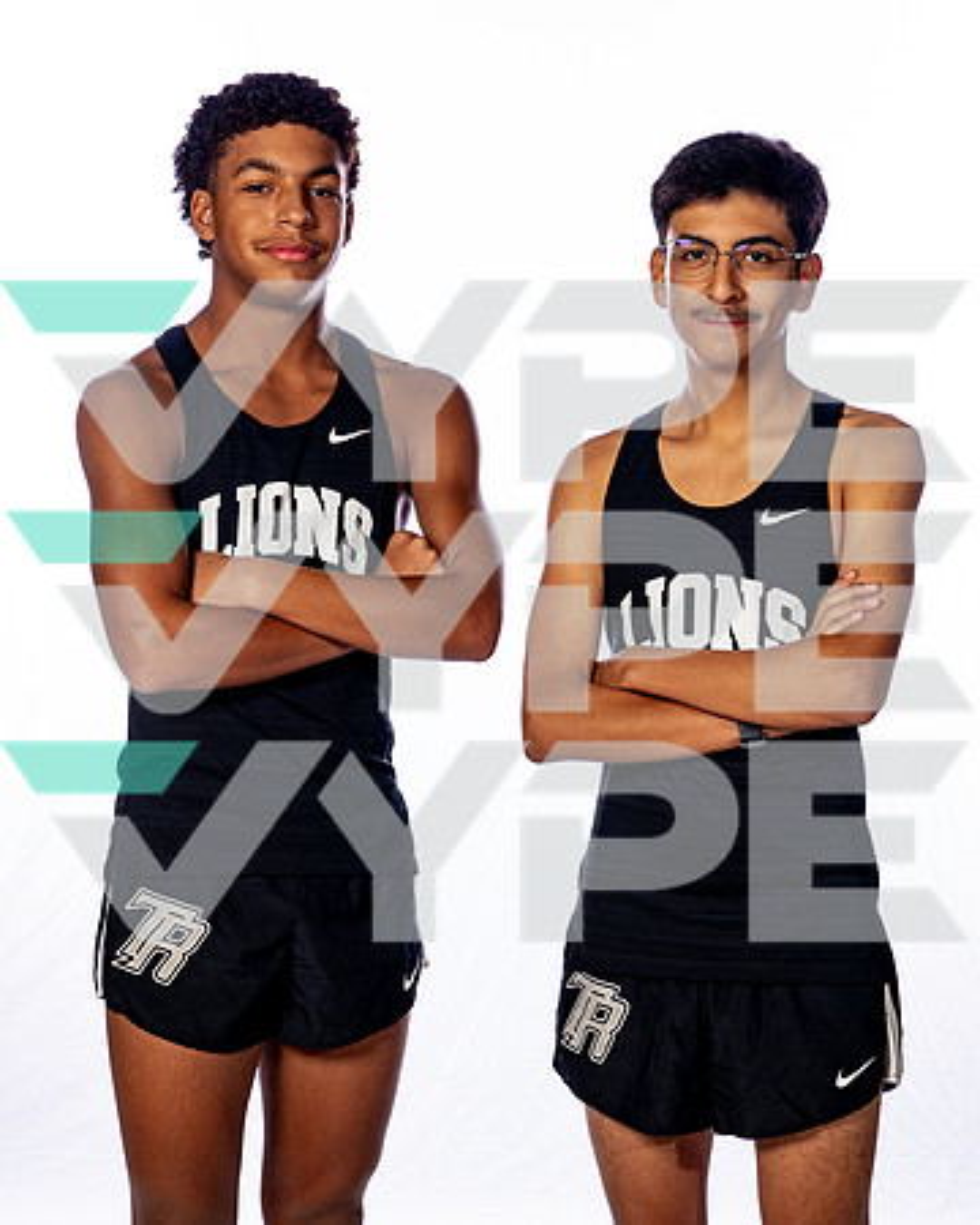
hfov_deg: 18.2
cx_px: 467
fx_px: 3062
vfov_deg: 22.6
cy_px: 612
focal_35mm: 84
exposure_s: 1/250
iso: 250
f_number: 8
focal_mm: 60
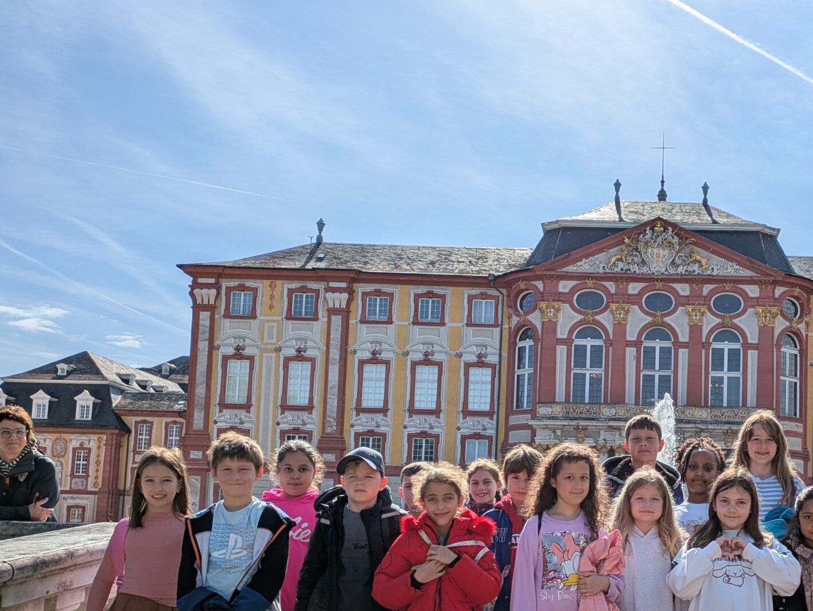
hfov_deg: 40.3
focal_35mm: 45
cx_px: 650
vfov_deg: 31.7
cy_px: 453
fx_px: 1057
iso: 42
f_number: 1.89
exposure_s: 1/4444
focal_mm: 5.43
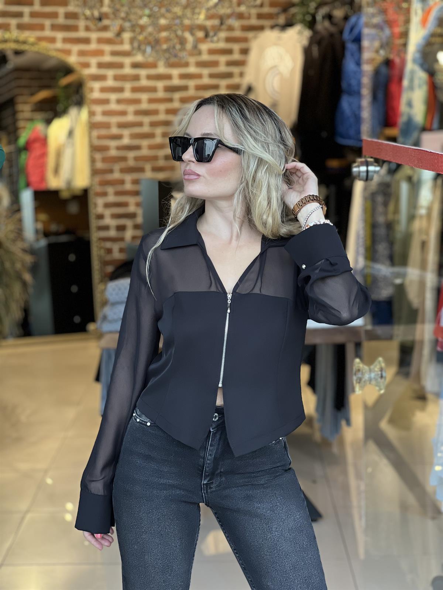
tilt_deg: -7.3
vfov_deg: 25.3
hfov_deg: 19.1
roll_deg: +0.2
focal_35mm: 77
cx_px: 222
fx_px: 1314
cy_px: 295
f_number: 2.8
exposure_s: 1/100
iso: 80
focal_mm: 9
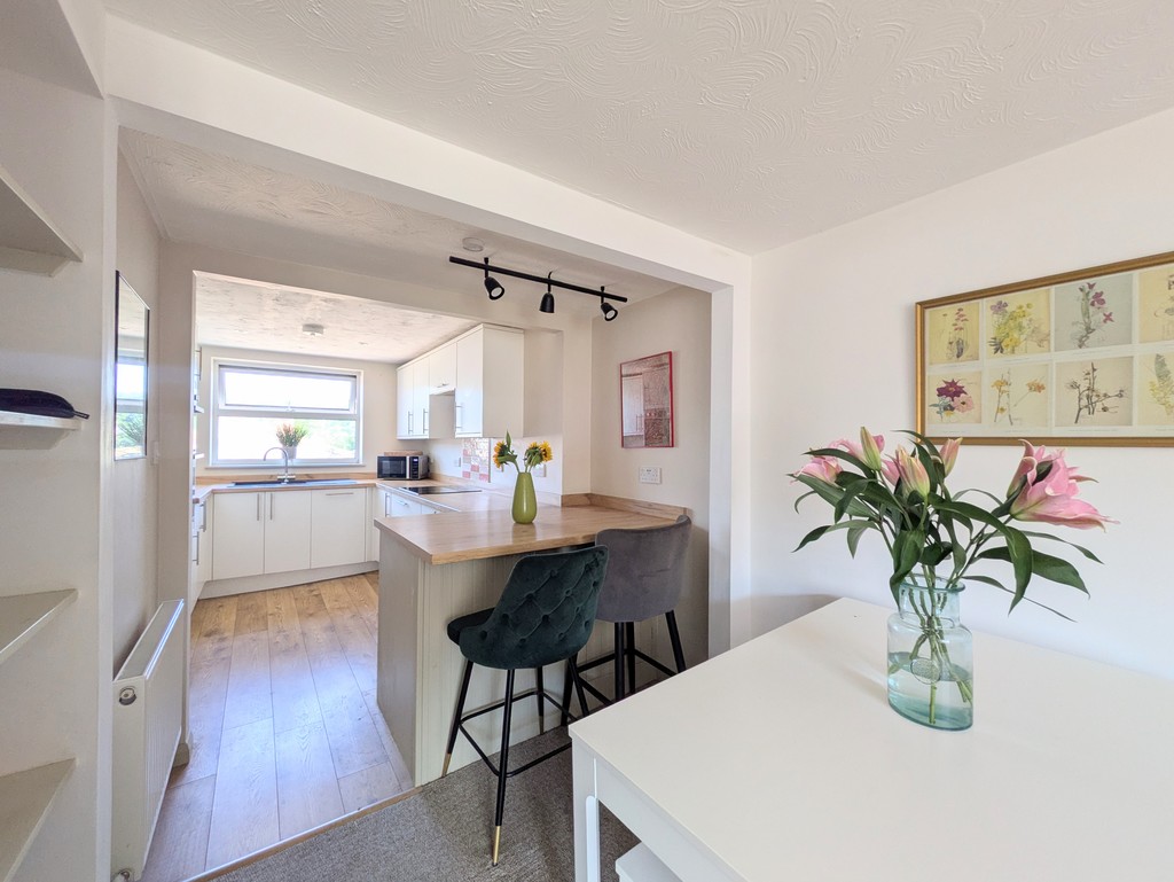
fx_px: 475
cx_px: 587
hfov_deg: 102.0
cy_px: 441
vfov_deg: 85.7
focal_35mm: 14
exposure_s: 1/100
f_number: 2.2
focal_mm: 1.83
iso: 74
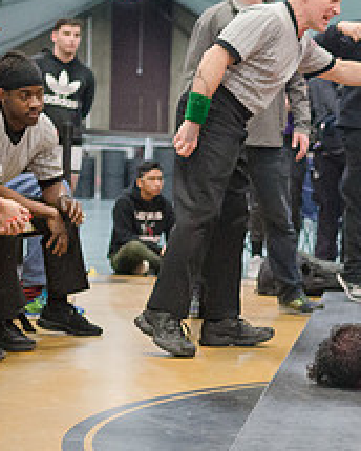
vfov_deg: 15.0
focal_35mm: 128
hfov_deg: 11.6
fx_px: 1709
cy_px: 289
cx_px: 514
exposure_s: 1/320
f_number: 3.2
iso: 4000
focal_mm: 35
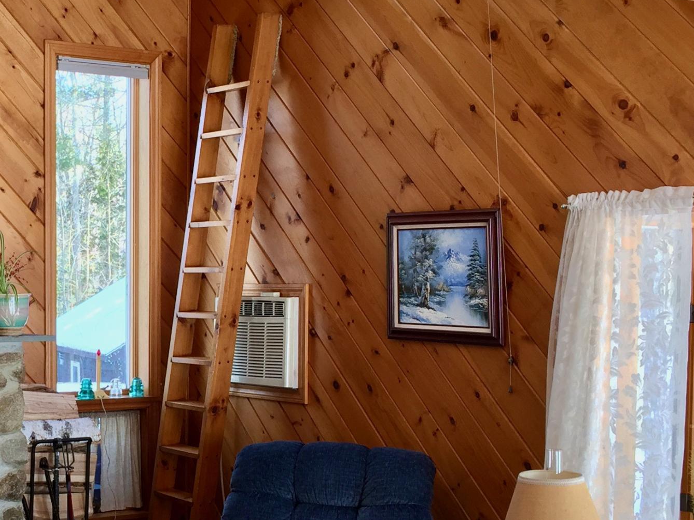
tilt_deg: -2.9
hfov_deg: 28.6
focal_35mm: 65
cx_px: 64
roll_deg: +0.1
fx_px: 1303
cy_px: 363
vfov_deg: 22.5
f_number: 2.2
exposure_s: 1/40
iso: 32
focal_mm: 4.15
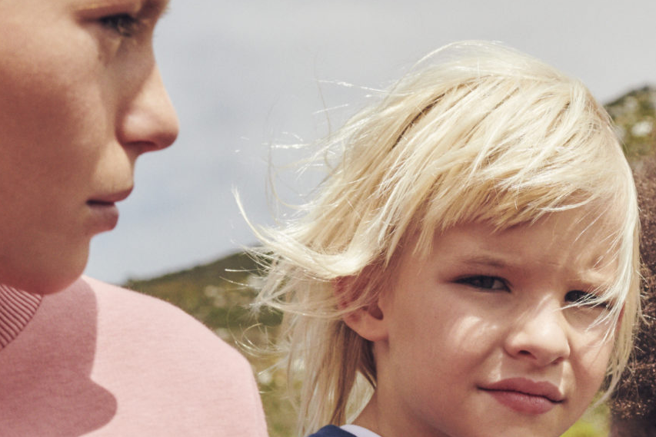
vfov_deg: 12.9
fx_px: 1914
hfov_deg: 19.2
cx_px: 557
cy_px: 455
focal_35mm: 105
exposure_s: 1/3200
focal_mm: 35
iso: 640
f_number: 7.1
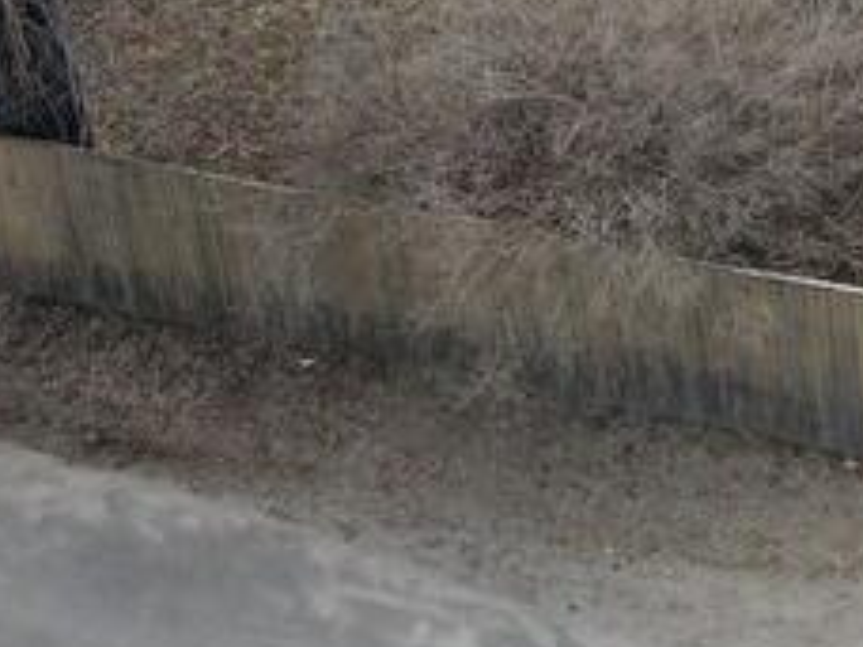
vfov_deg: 12.2
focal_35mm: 108
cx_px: 1041
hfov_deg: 17.4
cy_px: -632
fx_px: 2693
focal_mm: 4.5
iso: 100
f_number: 2.8
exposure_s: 1/240
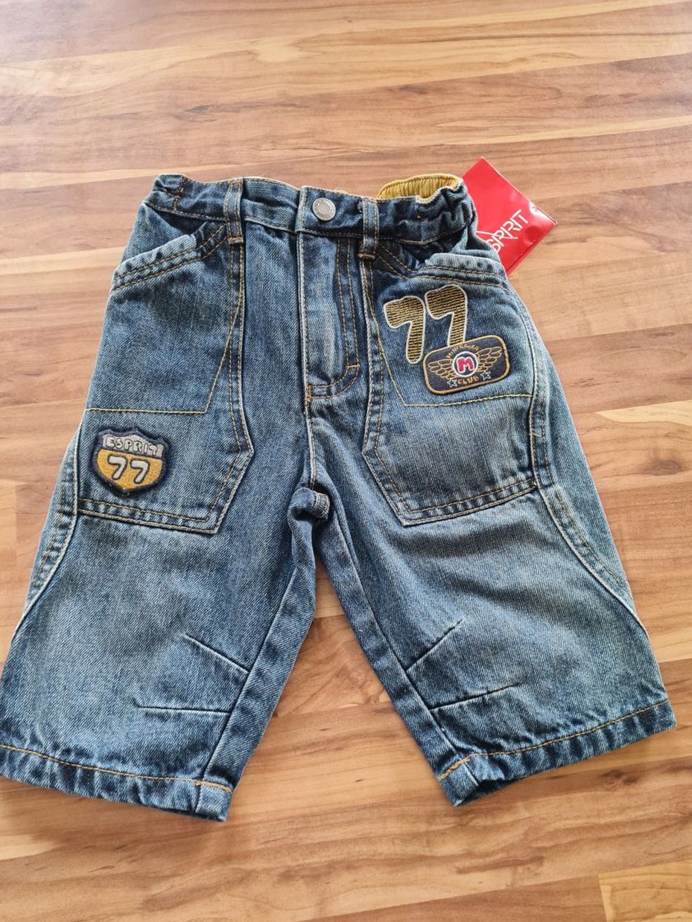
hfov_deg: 49.7
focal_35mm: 28
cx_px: 347
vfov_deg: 63.4
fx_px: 746
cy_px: 484
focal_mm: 5.4
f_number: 1.8
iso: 320
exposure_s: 1/50
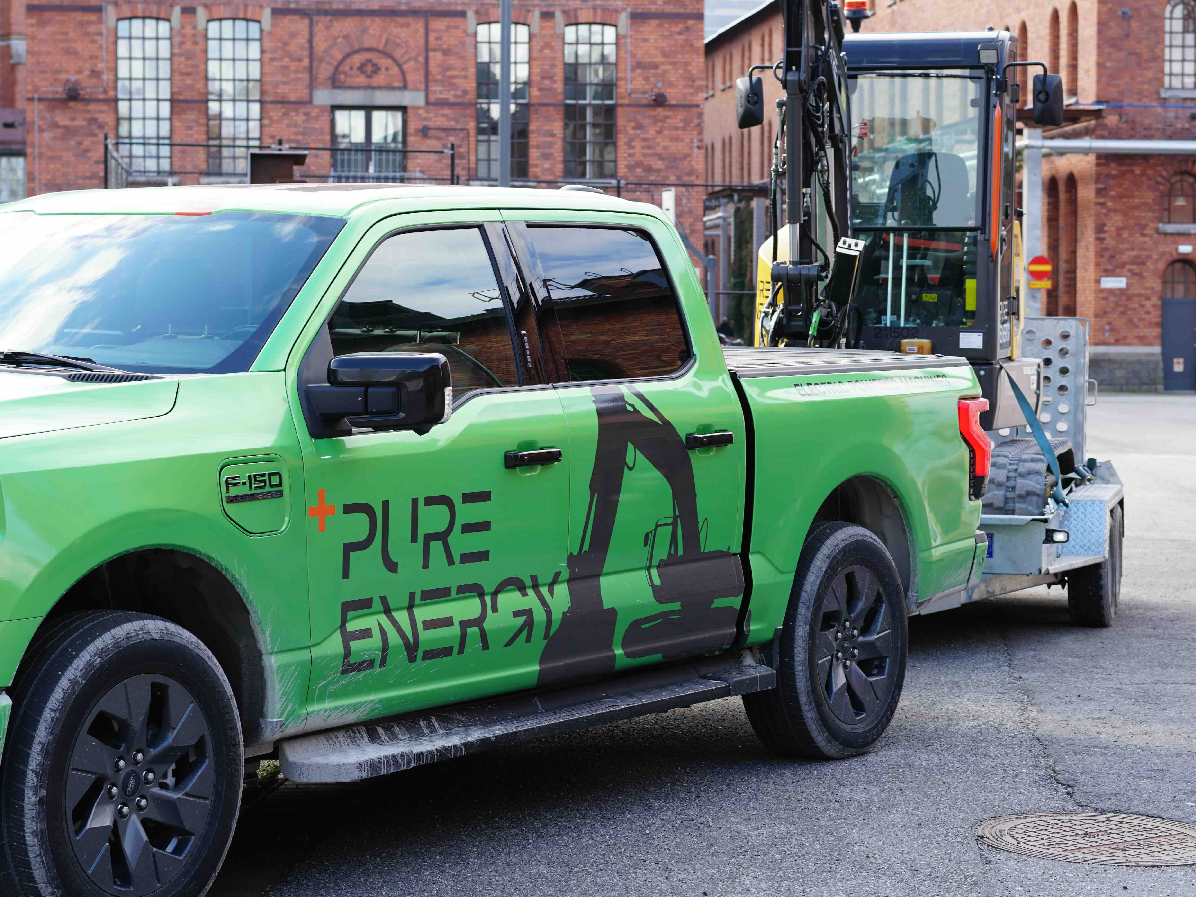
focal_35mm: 90
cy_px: 448
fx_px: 3094
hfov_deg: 21.9
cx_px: 574
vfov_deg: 16.5
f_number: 4.5
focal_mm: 55
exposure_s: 1/100
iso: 100
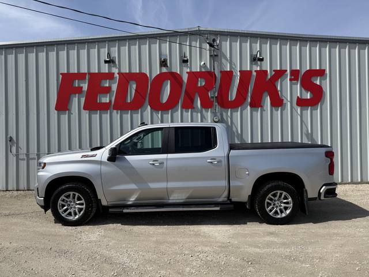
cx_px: 184
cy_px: 138
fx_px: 256
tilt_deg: +0.2
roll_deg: +1.5
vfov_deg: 56.8
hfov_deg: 71.6
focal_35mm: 24
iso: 80
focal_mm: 6.76
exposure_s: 1/6711
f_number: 1.78
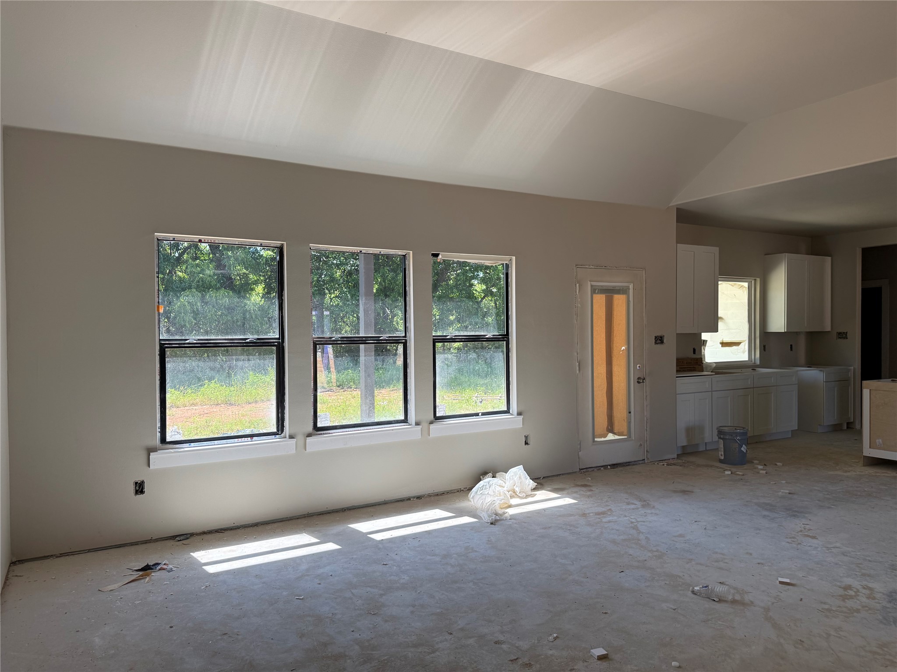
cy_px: 336
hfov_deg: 71.6
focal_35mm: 24
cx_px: 448
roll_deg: +0.6
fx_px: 622
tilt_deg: -0.1
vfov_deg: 56.8
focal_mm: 6.76
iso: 100
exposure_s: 1/405
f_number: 1.78
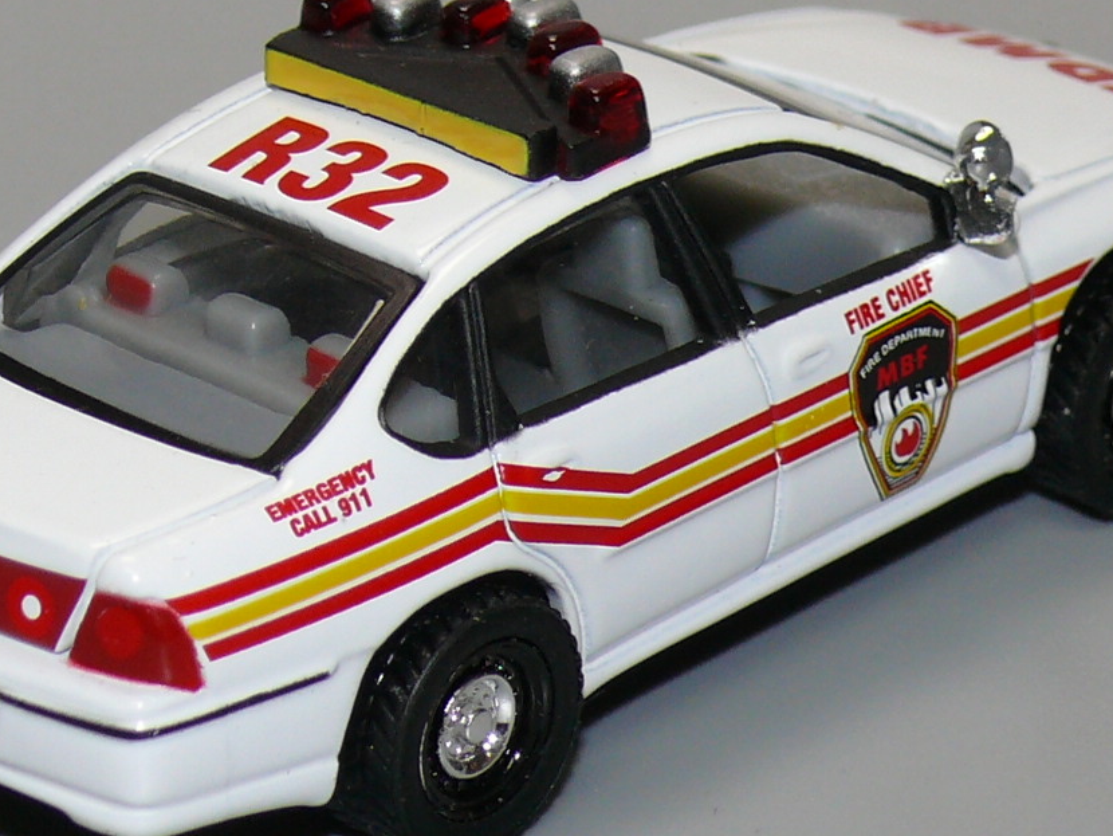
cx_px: 546
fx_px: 6818
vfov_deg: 7.0
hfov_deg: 9.3
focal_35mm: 212
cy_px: 256
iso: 100
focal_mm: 14
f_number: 4
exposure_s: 1/30
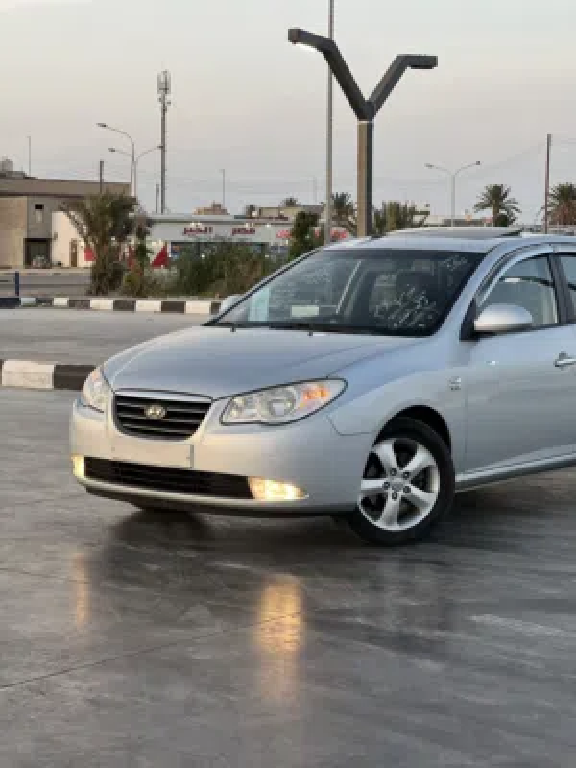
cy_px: 384
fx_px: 1708
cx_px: 288
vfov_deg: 25.3
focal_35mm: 77
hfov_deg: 19.1
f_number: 2.8
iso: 160
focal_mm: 9
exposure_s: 1/121
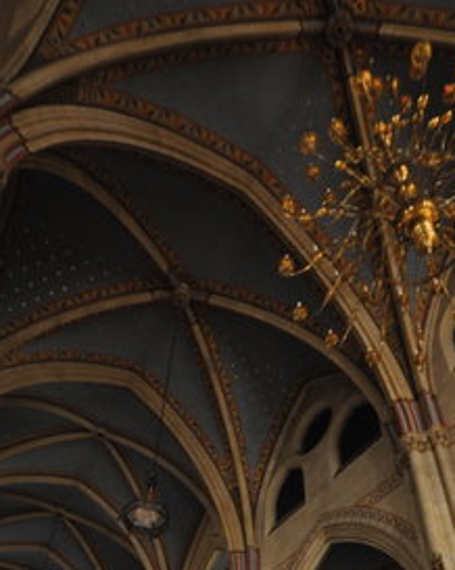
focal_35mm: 31
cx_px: 232
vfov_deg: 47.4
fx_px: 522
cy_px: 572
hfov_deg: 47.1
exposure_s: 1/15
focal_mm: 10
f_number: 4
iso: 1600
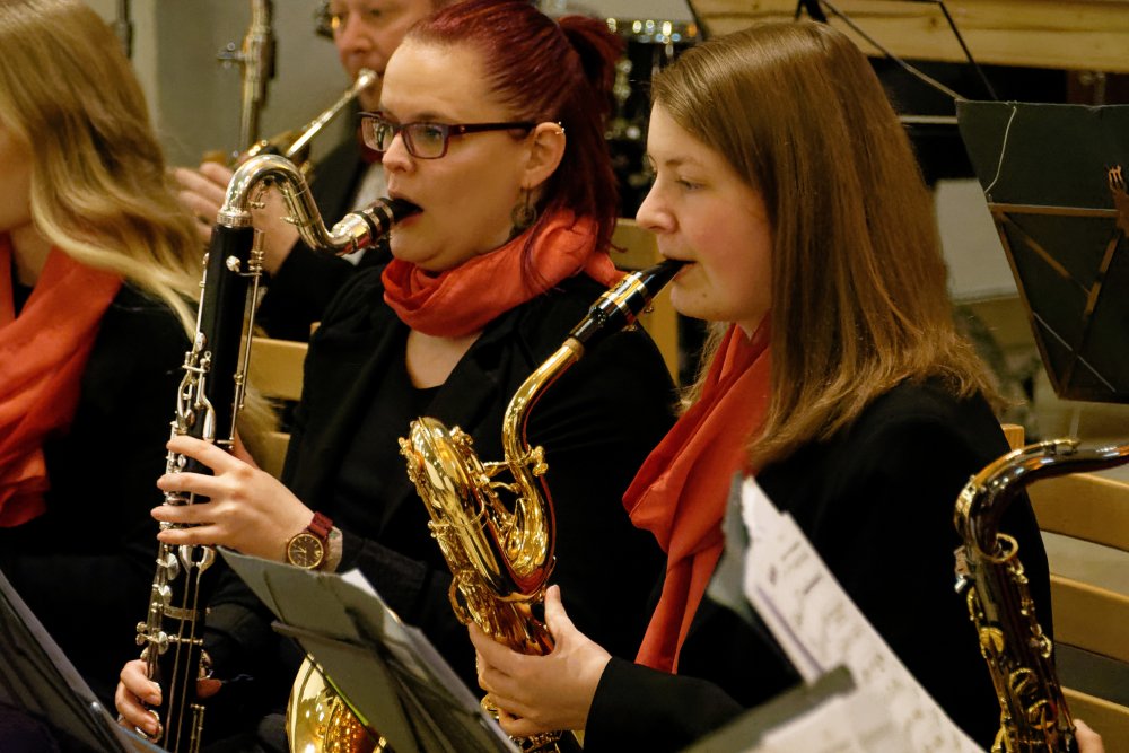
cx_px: 564
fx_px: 6116
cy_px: 376
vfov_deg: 7.0
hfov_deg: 10.5
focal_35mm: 195
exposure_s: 1/200
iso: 25600
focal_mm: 130
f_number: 5.6
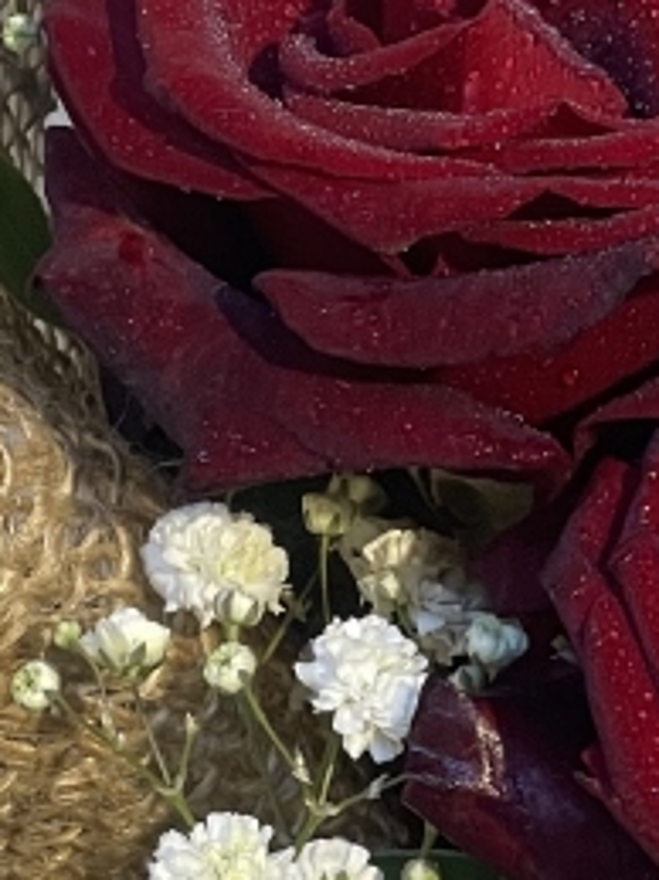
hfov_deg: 4.9
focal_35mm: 297
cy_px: 248
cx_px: 1172
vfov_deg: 6.7
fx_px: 7545
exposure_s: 1/100
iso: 125
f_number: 2.2
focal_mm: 7.5
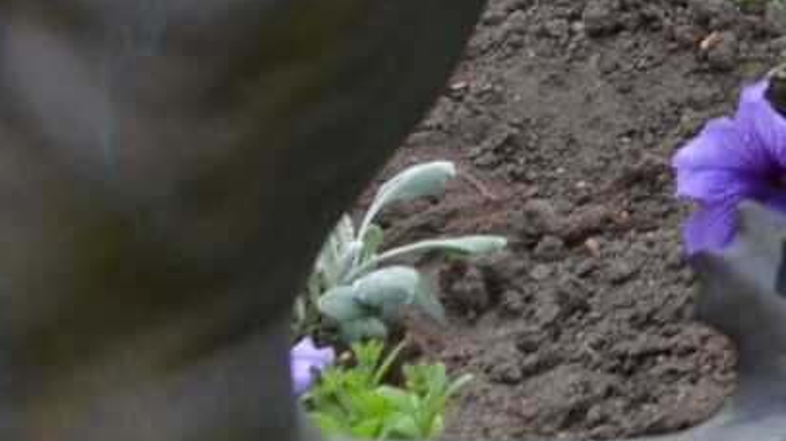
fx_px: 4125
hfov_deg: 9.8
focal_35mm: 198
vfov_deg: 5.7
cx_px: 1746
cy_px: -872
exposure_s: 1/250
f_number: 8
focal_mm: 20
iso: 200
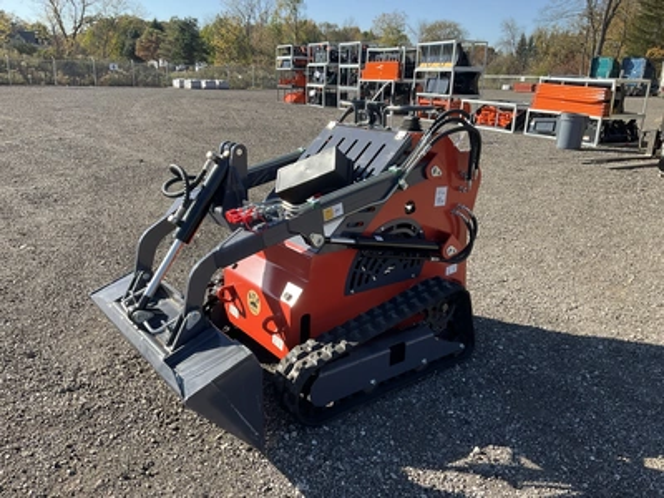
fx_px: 556
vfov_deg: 48.2
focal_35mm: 29
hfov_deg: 61.7
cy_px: 249
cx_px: 332
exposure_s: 1/650
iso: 25
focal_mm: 3
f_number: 1.8
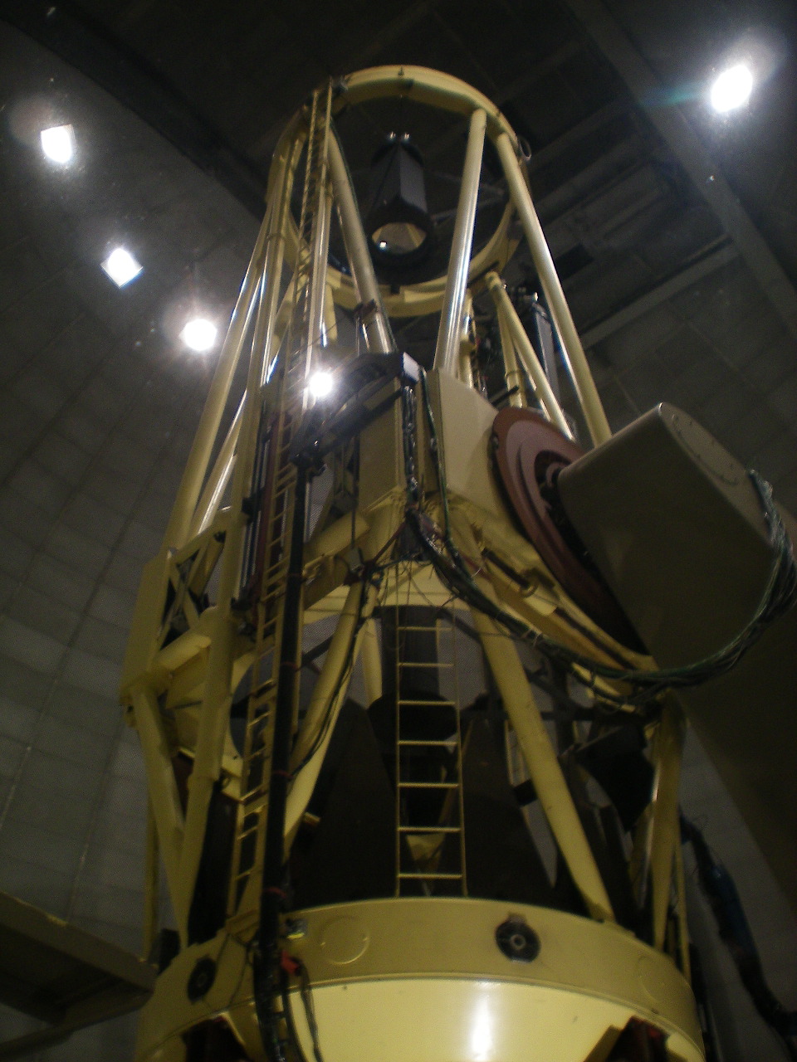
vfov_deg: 49.0
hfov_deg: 37.7
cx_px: 398
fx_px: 1167
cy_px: 531
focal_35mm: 38
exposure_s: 1/2
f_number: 3.1
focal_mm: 6.3
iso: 64
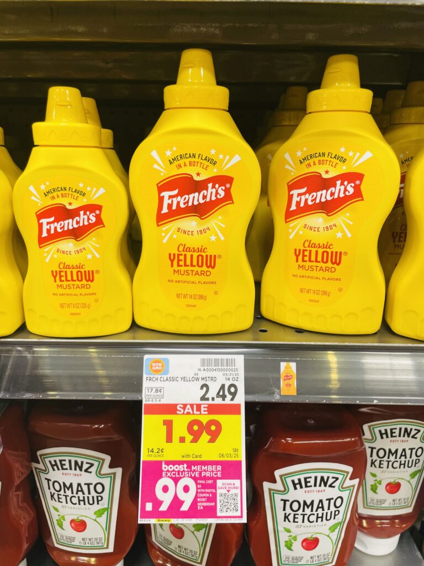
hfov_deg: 53.1
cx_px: 212
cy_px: 283
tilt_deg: -17.8
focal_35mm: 26
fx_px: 425
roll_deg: -0.7
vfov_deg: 67.3
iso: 80
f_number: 1.6
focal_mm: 4.2
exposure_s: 1/60
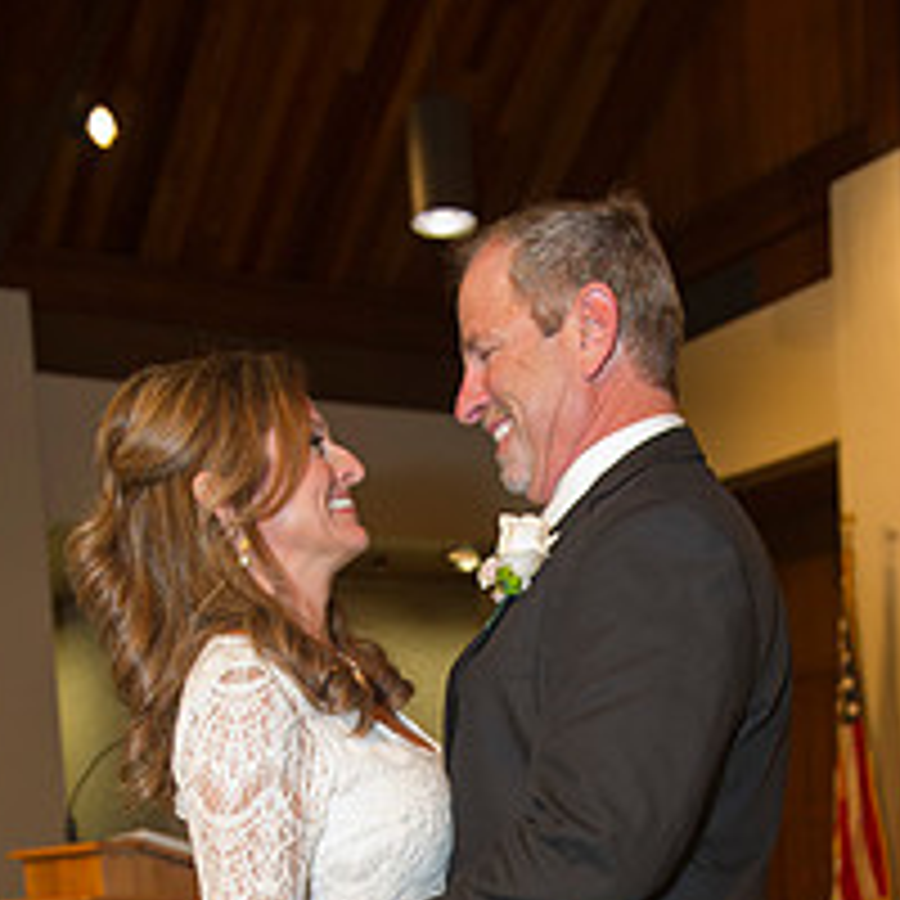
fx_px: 1794
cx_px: 533
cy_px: 1008
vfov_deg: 25.9
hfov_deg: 28.1
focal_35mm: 61
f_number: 4
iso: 1250
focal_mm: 32
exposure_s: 1/100
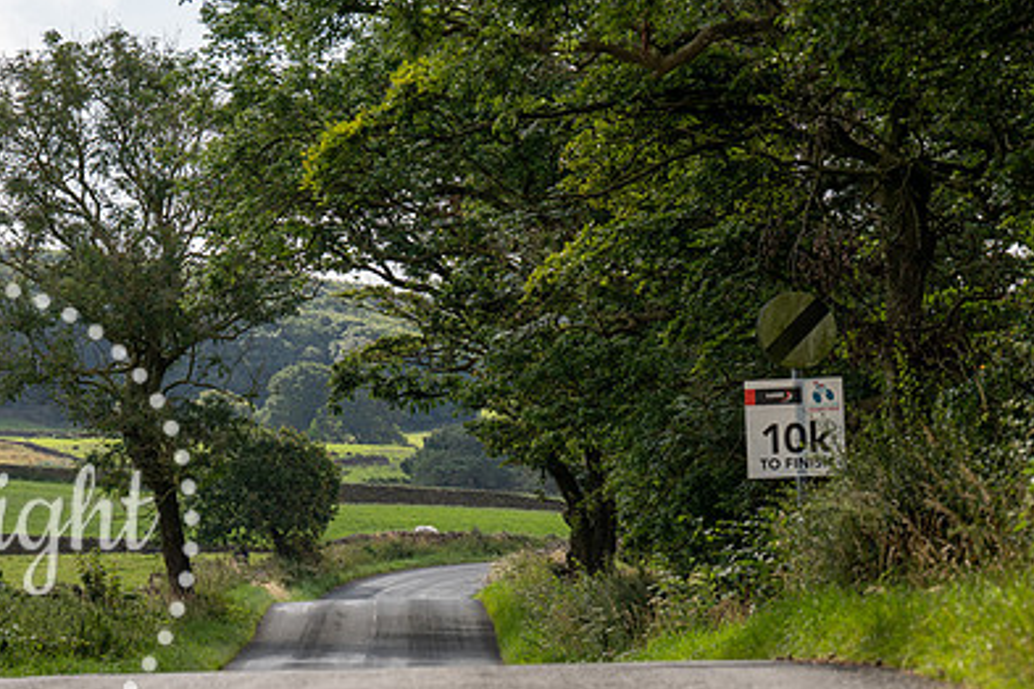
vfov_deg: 7.8
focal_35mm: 177
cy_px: 388
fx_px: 5083
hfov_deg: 11.6
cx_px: 360
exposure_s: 1/800
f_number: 4.5
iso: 125
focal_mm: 120
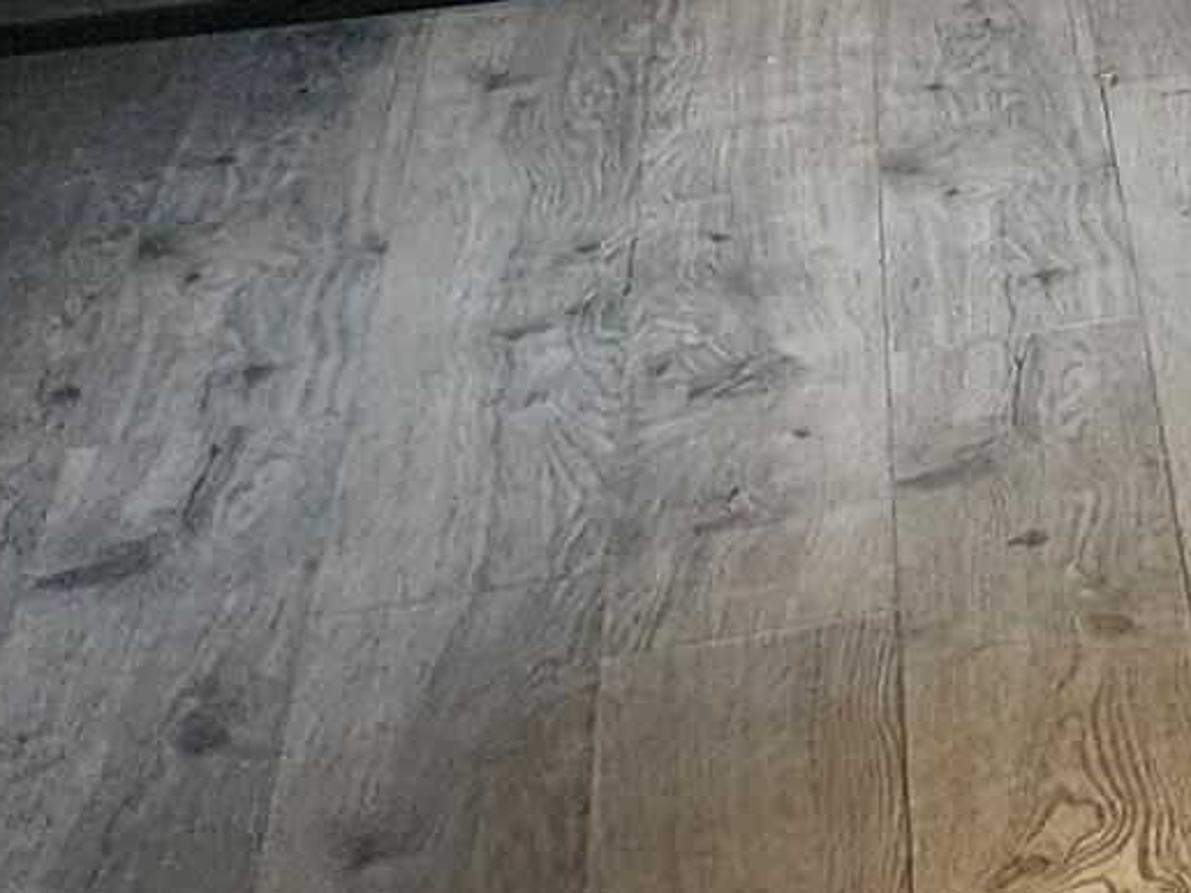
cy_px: -1340
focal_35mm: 134
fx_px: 4609
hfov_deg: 11.9
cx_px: 2849
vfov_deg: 9.6
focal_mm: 6.4
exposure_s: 1/40
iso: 640
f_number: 1.8
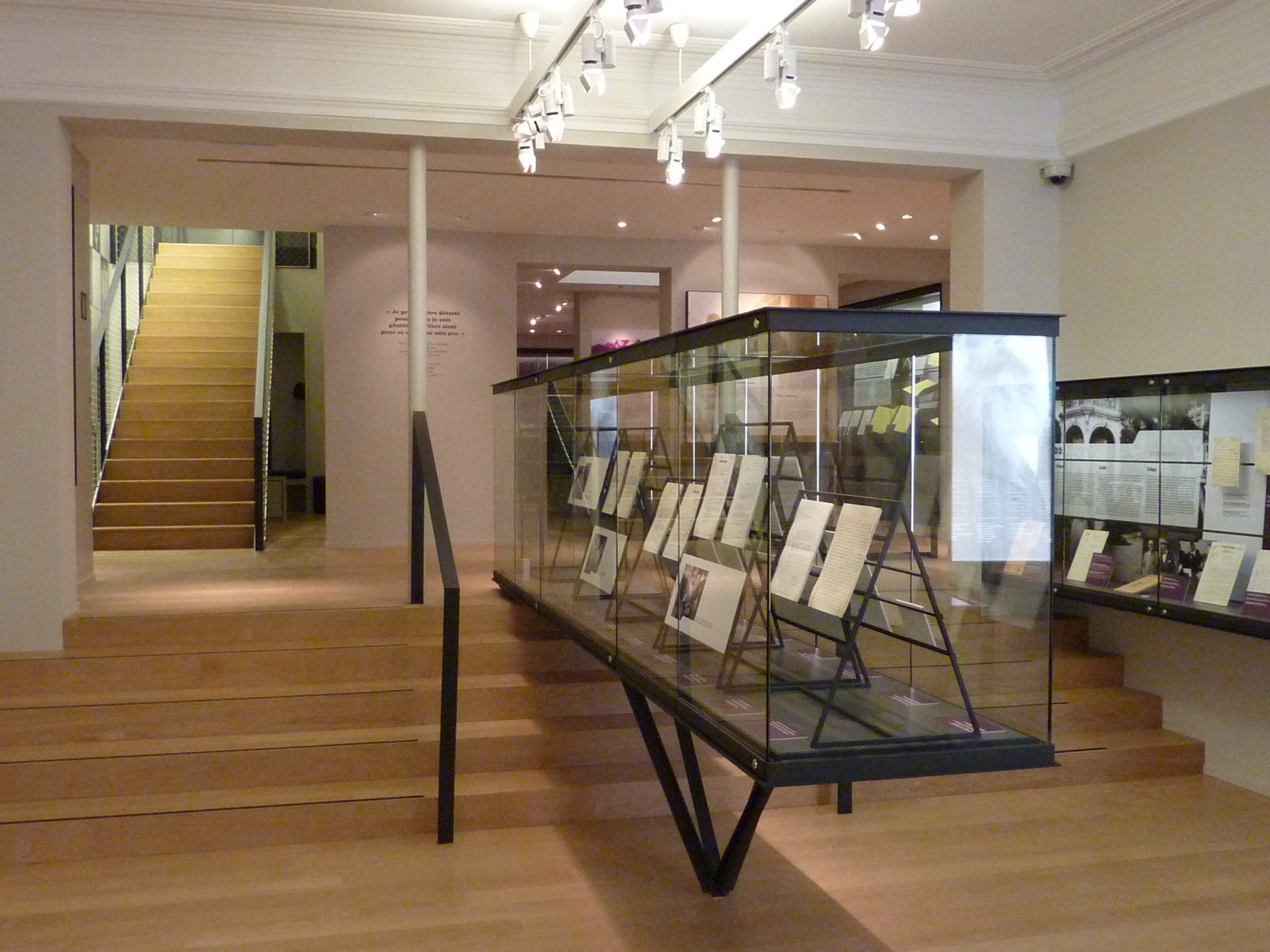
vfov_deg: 41.8
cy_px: 476
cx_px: 635
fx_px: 1247
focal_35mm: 34
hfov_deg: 54.0
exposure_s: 1/20
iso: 400
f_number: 3.3
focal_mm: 4.1
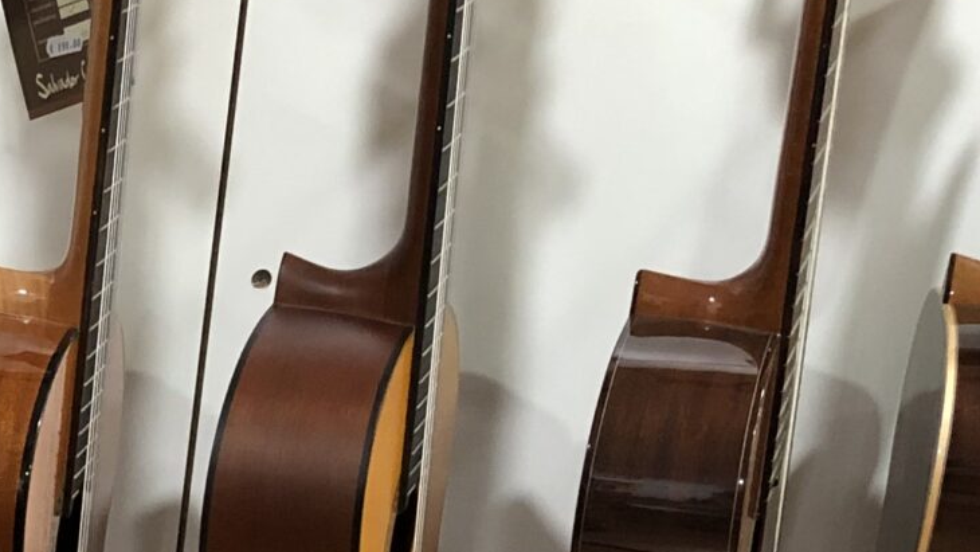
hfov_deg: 18.5
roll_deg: -1.7
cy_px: 776
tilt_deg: -26.1
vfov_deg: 11.0
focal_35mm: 107
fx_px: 2781
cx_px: -307
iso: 100
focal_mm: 3.99
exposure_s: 1/13
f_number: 1.8
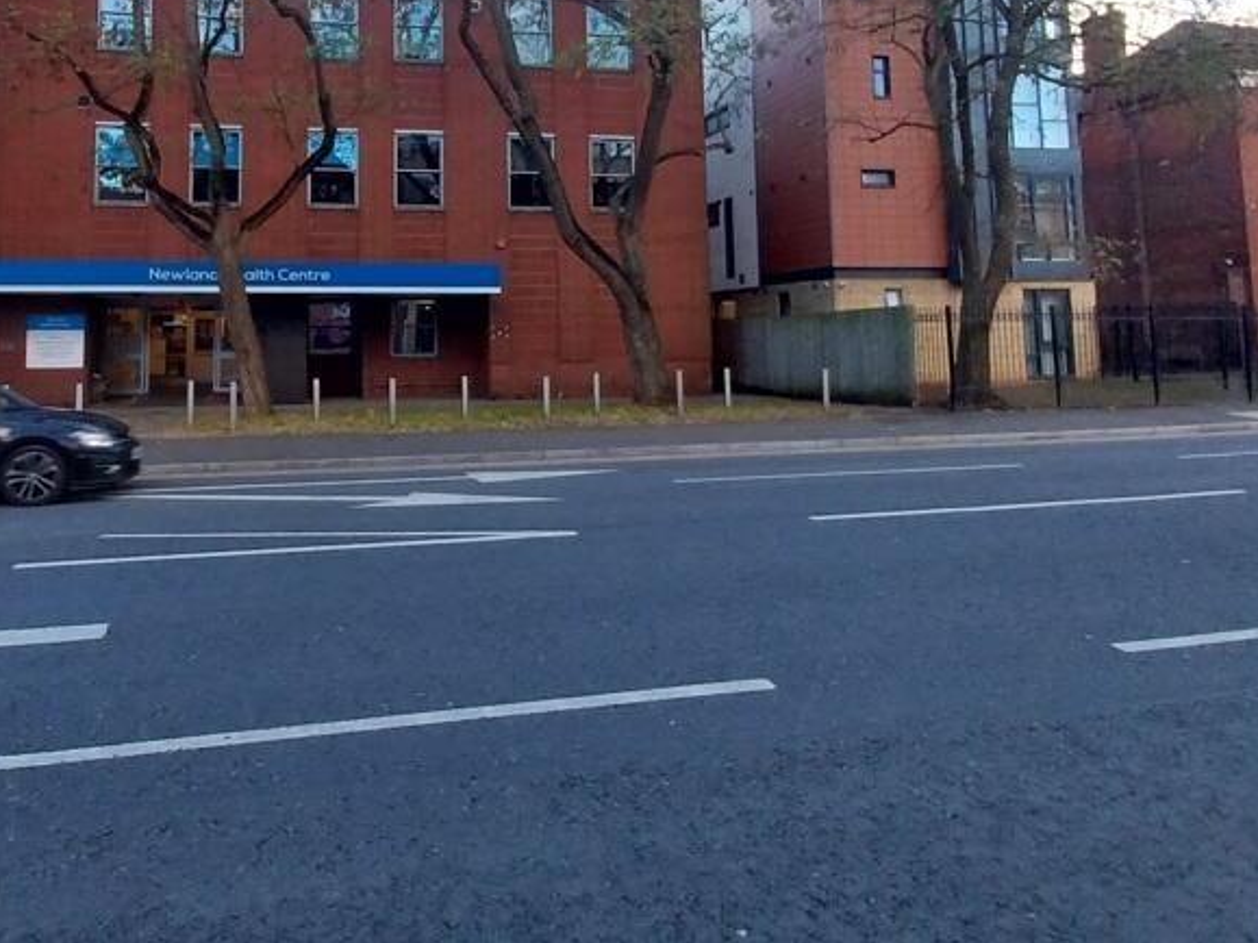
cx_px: 443
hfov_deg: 72.2
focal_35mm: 23
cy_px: 285
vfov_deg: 57.0
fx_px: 836
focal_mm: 1.13
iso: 64
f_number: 2.2
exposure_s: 1/144
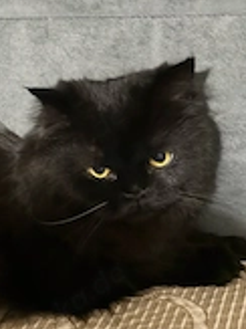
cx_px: -44
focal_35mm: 64
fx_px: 607
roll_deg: +8.4
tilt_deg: -29.8
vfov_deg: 30.3
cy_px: 174
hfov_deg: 21.4
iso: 1250
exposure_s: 1/23
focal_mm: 5.96
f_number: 1.6
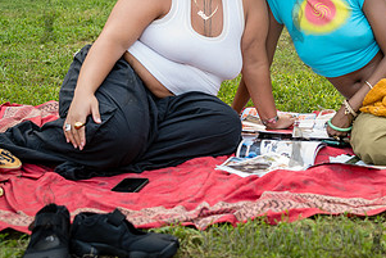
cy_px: 21
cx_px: 295
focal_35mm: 77
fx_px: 826
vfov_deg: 17.4
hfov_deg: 25.9
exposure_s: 1/160
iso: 500
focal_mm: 40
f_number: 3.5
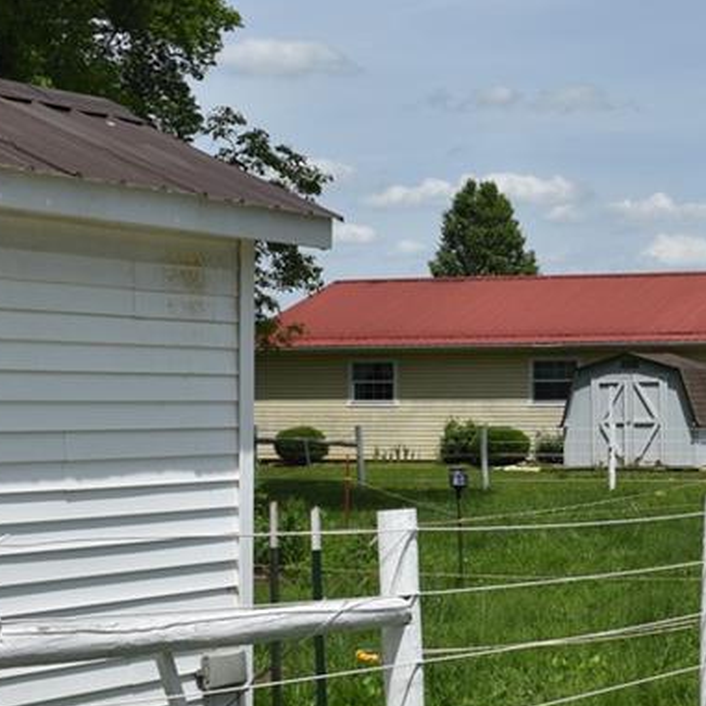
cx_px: 713
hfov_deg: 18.9
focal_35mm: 89
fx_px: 2054
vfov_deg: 19.5
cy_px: 380
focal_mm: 26
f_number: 10
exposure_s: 1/400
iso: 100
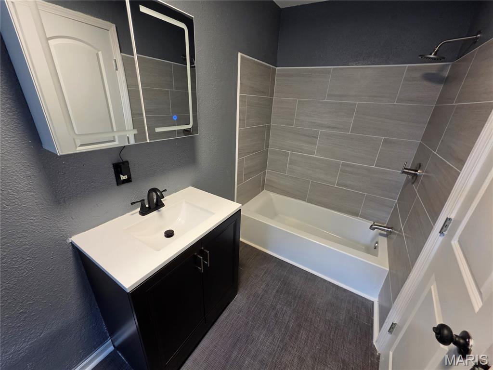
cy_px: 185
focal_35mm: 13
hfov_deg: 106.2
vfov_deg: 89.9
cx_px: 246
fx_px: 185
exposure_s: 1/60
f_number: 1.9
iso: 160
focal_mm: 2.2
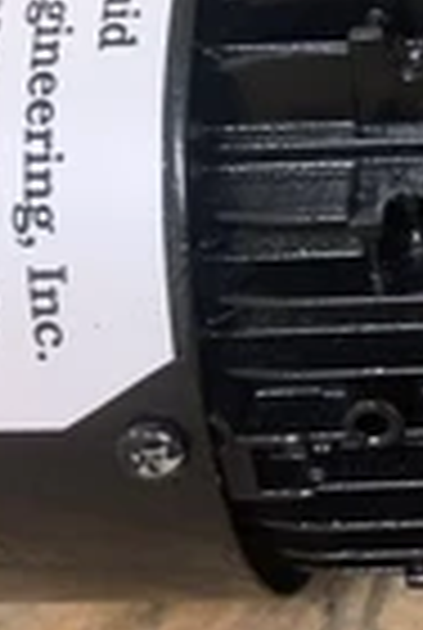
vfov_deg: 26.2
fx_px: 1350
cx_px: 580
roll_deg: +2.3
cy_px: 234
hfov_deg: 16.6
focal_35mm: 77
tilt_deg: -34.6
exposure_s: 1/40
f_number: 1.8
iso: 400
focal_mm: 4.25
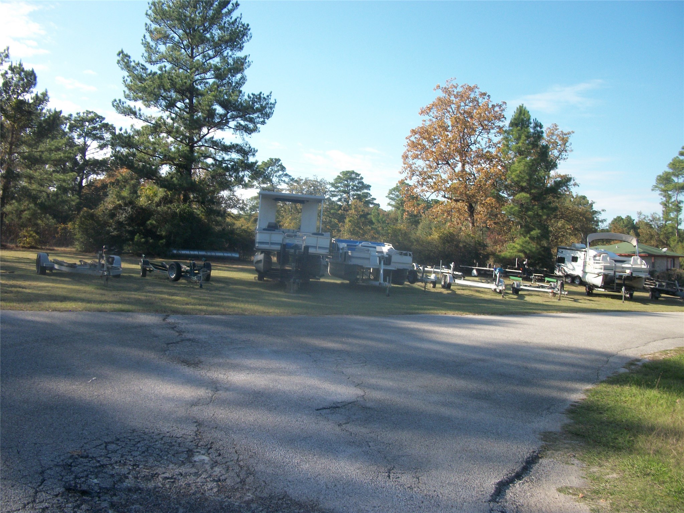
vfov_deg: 44.2
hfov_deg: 56.8
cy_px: 256
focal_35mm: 32
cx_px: 342
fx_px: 632
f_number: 8.8
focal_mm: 5.7
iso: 80
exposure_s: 1/100
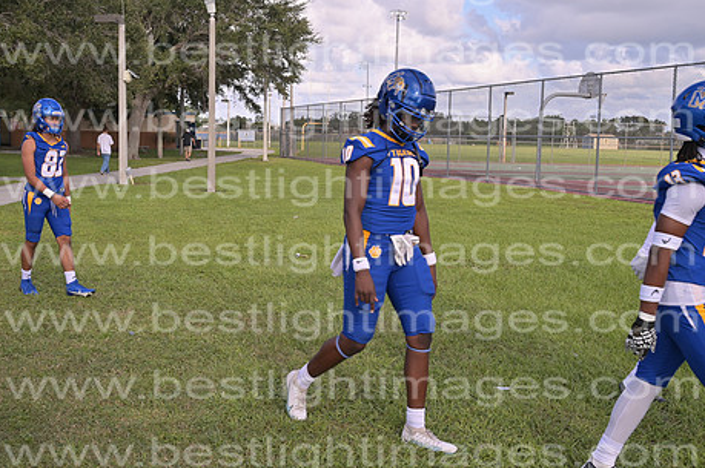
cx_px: 352
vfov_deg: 31.1
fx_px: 841
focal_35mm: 43
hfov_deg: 45.5
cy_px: 221
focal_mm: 34
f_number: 8
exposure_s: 1/250
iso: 125
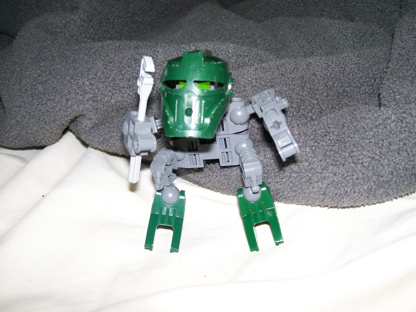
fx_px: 445
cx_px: 211
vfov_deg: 38.7
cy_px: 155
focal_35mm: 37
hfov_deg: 50.1
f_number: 2.7
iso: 80
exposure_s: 1/64
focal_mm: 6
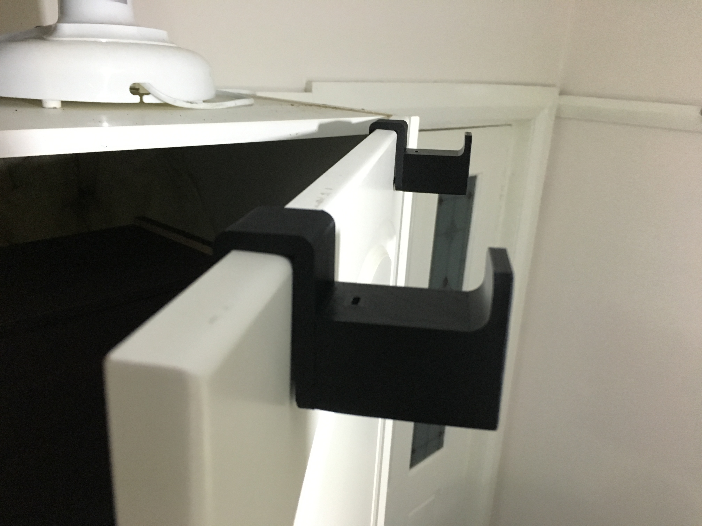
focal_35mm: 29
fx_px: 588
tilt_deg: -17.9
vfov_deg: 48.2
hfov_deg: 61.7
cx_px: 351
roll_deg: -3.2
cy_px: 263
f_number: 2.2
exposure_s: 1/17
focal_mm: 4.15
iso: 200
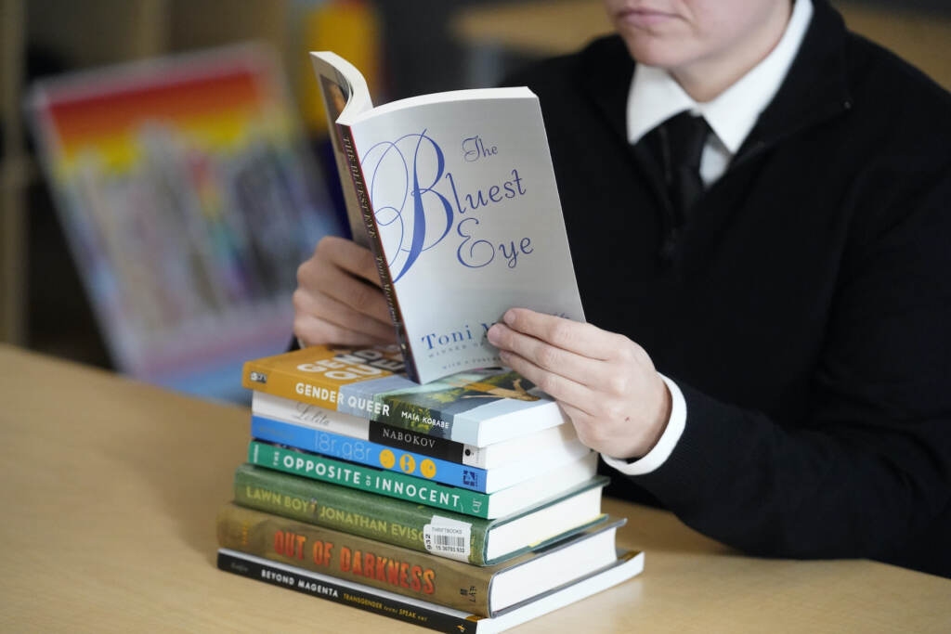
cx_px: 476
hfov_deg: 19.3
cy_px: 317
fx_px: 2800
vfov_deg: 12.9
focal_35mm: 106
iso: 12800
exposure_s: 1/2000
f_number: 2.8
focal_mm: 106
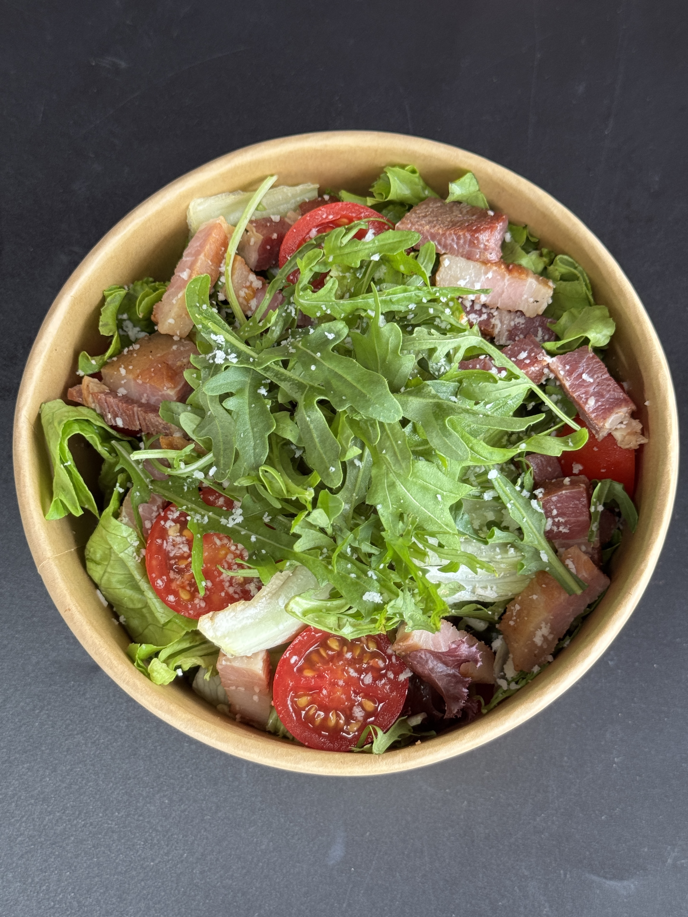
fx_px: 1272
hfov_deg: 30.3
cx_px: 344
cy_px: 458
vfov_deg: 39.7
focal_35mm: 48
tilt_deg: -77.3
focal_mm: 6.76
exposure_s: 1/112
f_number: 1.78
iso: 100
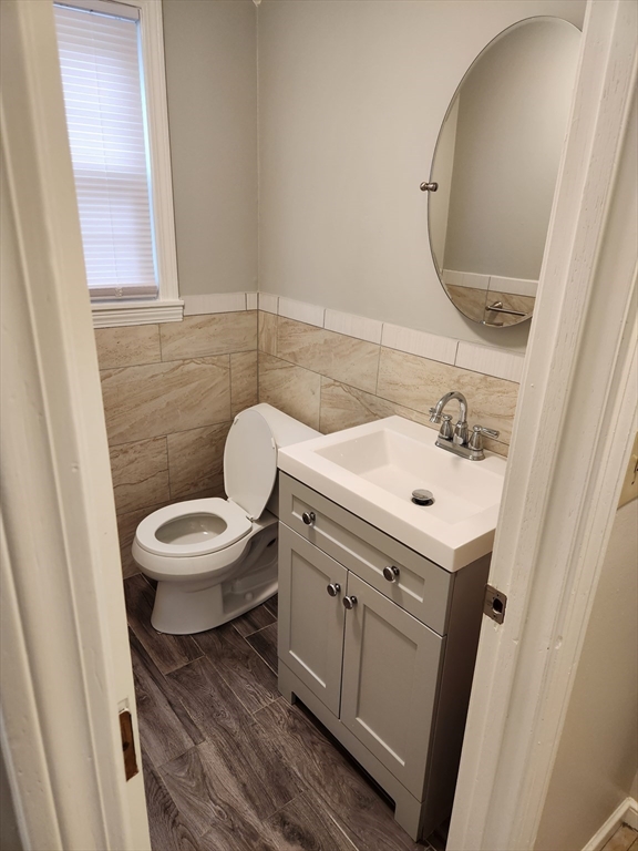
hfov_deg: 58.9
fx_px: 565
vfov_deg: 73.9
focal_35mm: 23
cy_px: 426
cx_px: 319
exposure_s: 1/120
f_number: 1.8
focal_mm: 5.4
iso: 160
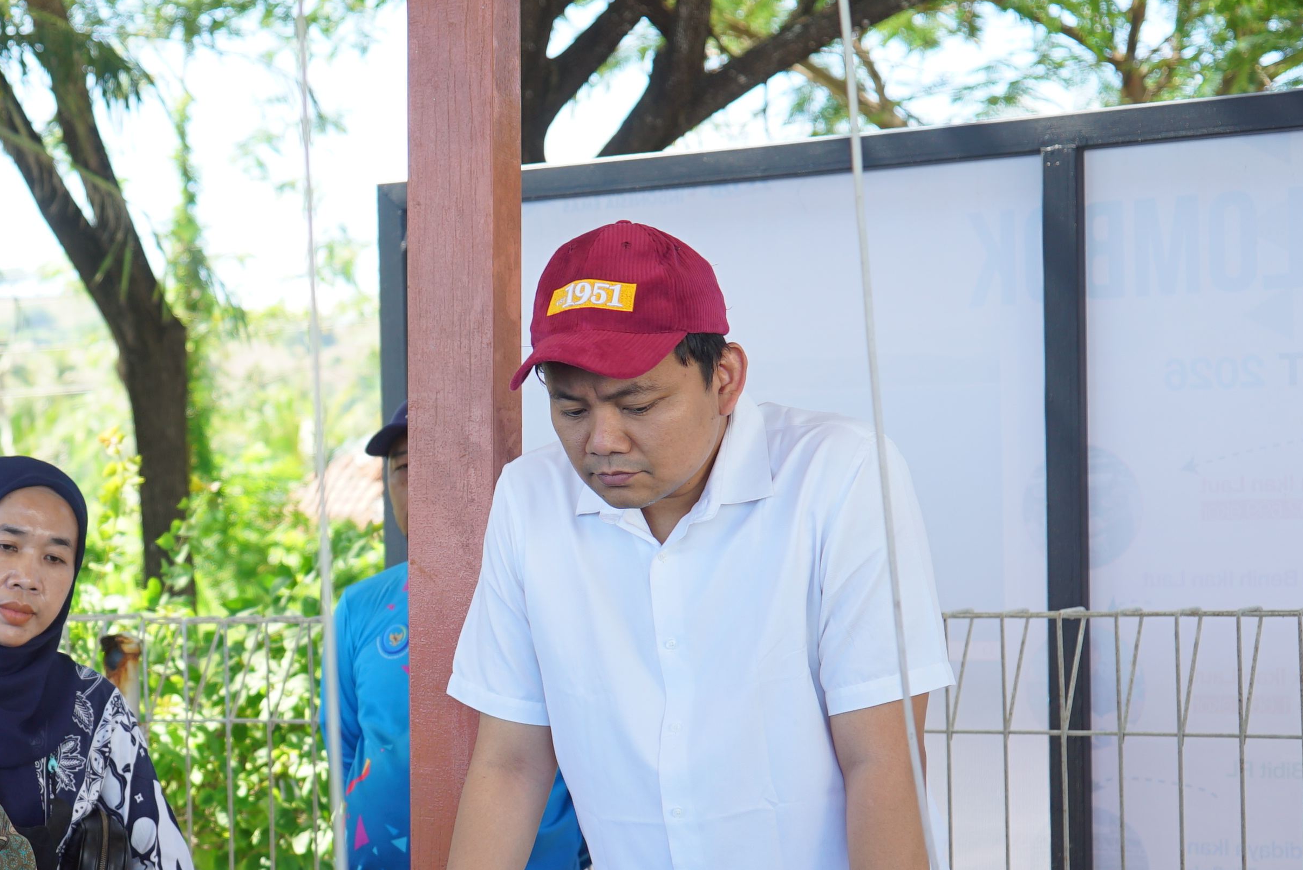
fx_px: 2861
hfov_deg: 25.1
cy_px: 619
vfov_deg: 17.2
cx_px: 193
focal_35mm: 79
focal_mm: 45
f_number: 4
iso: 100
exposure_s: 1/160
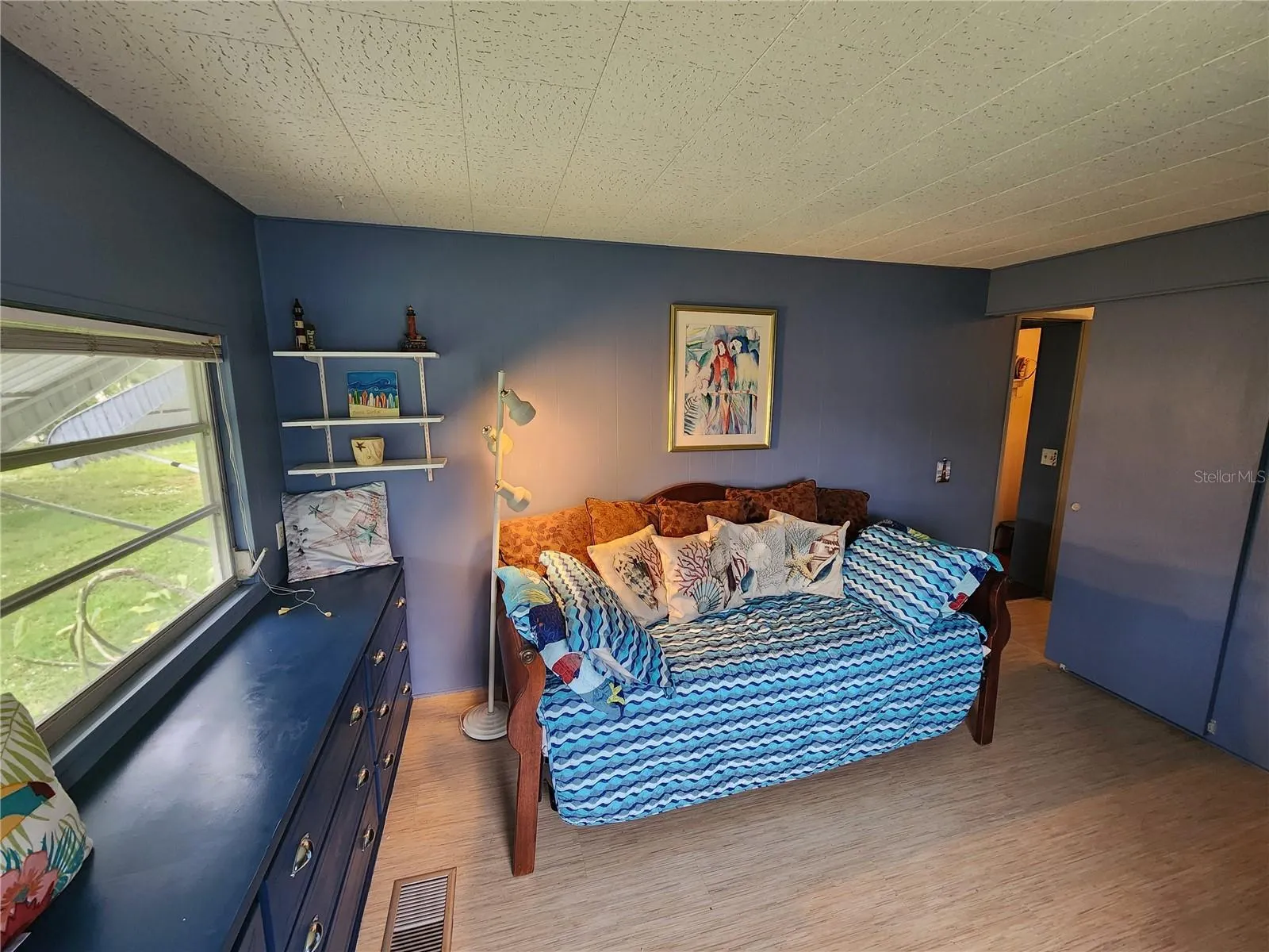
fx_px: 477
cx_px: 634
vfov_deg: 89.9
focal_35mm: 13
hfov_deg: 106.2
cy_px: 476
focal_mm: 2.2
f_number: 2.2
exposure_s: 1/60
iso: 200
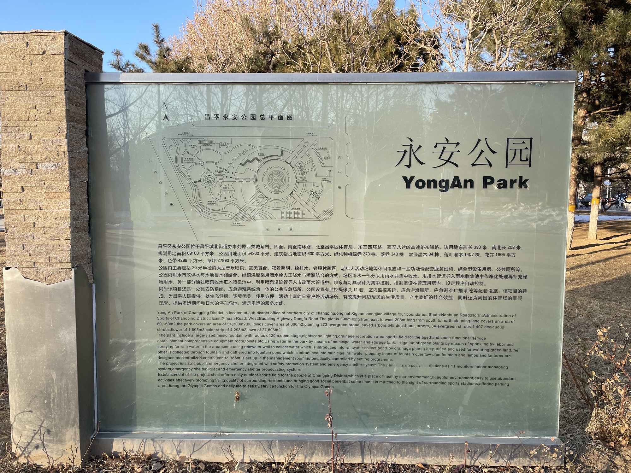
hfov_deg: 67.3
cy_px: 236
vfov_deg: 53.1
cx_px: 316
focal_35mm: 26
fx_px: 474
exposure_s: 1/807
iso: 32
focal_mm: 4.2
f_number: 1.6
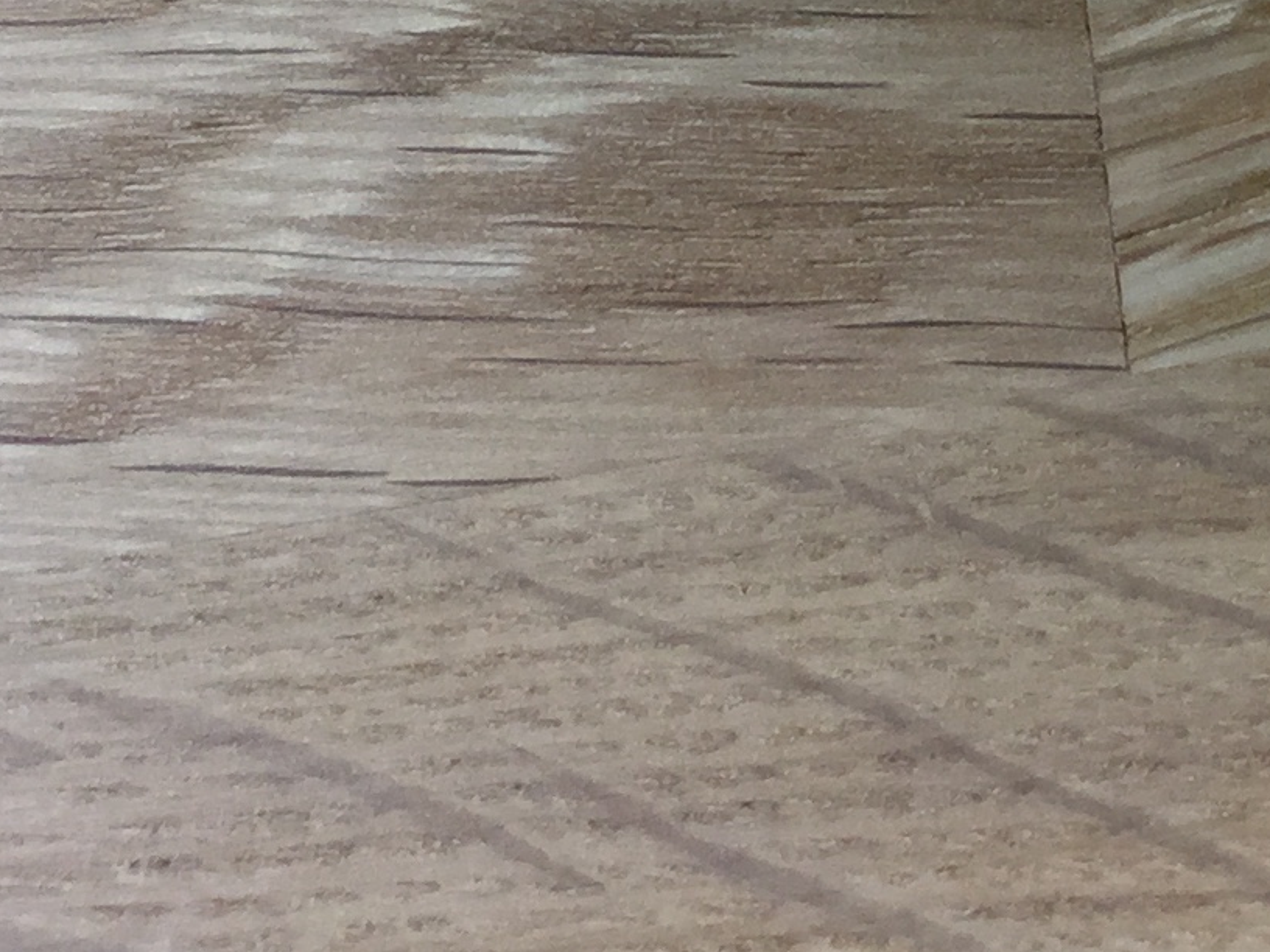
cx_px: 1715
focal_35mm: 124
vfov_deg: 10.9
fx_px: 4549
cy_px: -915
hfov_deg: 15.1
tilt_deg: -48.9
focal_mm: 3.3
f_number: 2.4
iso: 50
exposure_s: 1/33
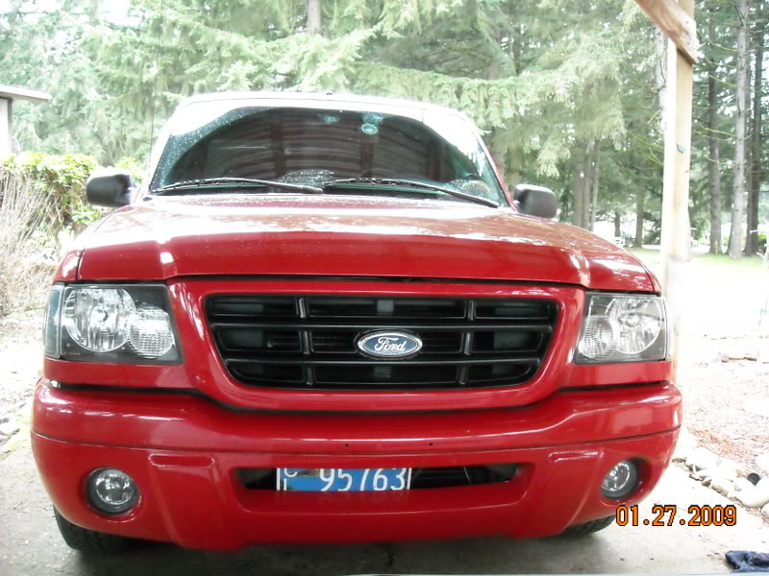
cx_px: 384
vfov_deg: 40.7
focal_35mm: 35
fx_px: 778
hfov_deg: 52.6
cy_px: 288
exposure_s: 1/35
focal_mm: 5.7
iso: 800
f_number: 2.8
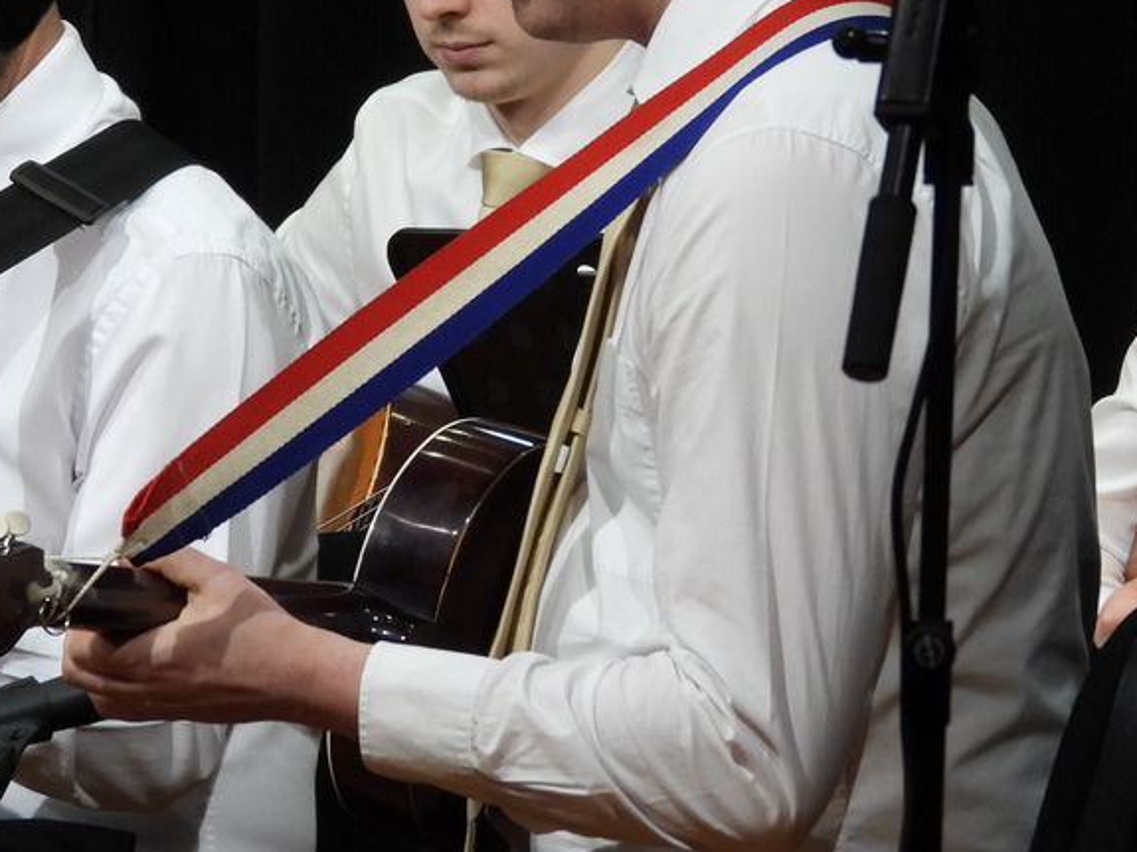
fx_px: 14745
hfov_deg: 4.4
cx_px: 655
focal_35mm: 449
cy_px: 267
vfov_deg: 3.3
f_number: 4.5
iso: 400
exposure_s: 1/50
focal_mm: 38.6
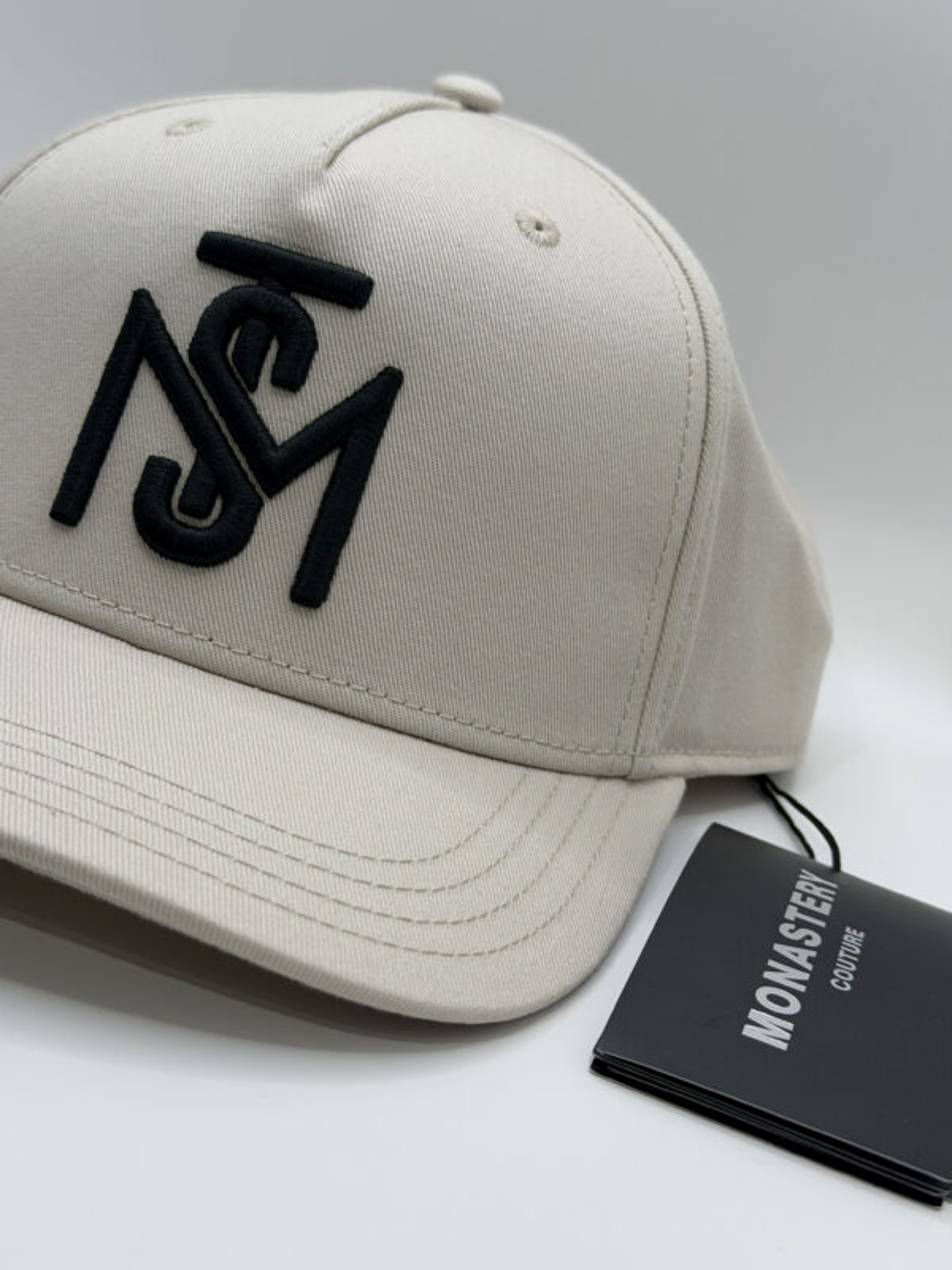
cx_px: 476
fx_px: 1760
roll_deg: -15.8
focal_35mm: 48
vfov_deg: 39.7
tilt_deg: -16.2
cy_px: 635
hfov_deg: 30.3
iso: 64
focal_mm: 6.76
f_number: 1.78
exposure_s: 1/415
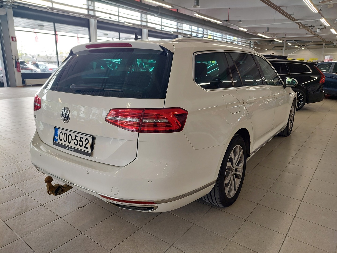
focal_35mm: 25
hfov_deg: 69.4
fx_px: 243
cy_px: 126
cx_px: 168
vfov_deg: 54.9
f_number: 1.8
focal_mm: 5.23
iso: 64
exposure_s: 1/100
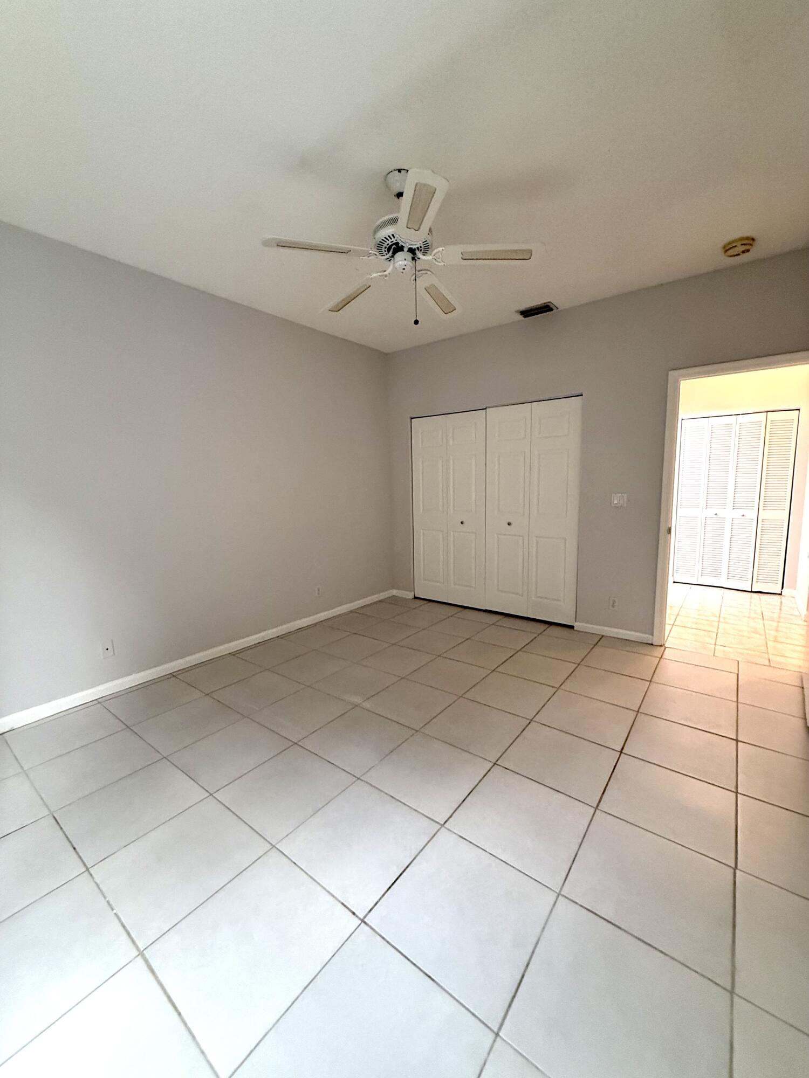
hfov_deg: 85.7
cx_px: 404
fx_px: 436
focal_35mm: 14
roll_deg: +1.7
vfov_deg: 102.1
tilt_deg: -6.2
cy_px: 539
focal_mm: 2.22
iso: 500
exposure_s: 1/120
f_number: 2.2
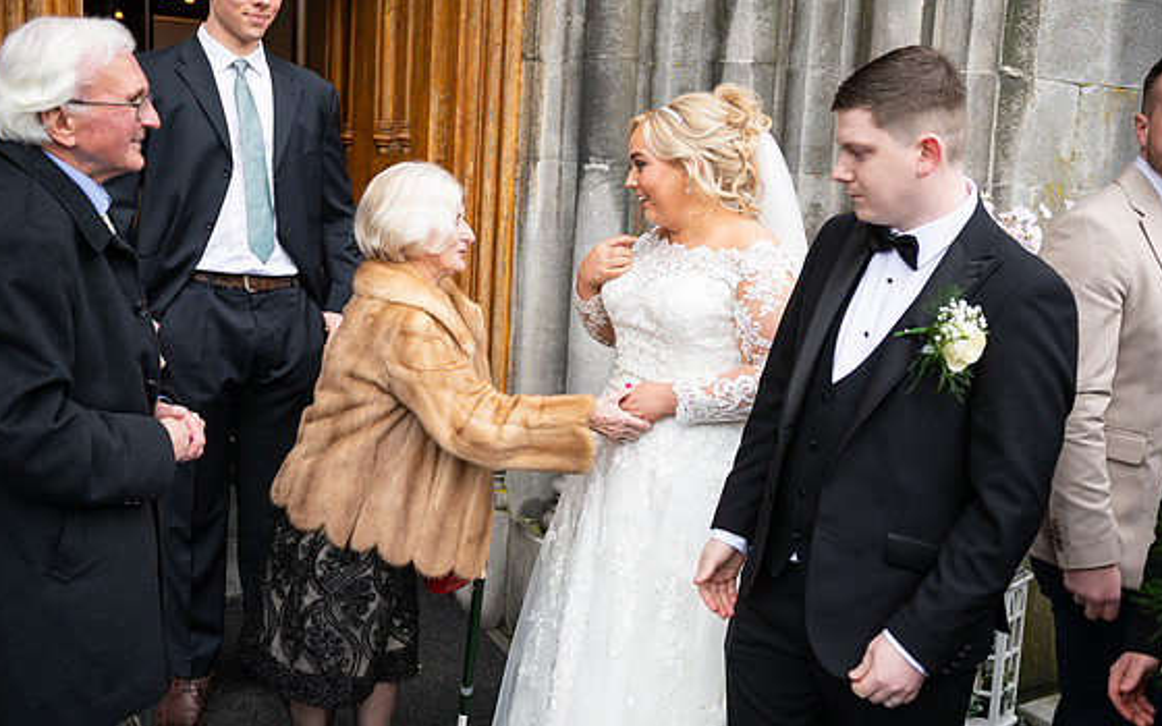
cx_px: 577
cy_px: 347
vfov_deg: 33.6
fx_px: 1203
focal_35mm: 38
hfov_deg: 51.5
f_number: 3.5
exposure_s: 1/160
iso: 125
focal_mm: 36
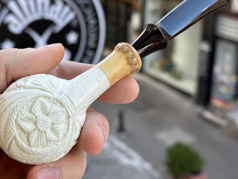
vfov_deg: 23.6
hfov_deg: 31.2
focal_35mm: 62
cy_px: 76
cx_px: 110
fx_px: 426
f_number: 1.78
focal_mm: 6.86
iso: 64
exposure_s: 1/345
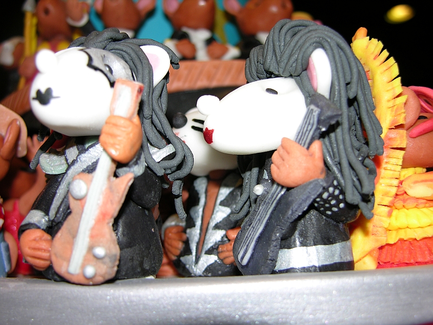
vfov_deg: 31.5
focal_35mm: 46
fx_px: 575
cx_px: 216
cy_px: 162
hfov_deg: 41.2
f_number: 3
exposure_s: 1/60.1
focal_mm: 11.6
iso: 50
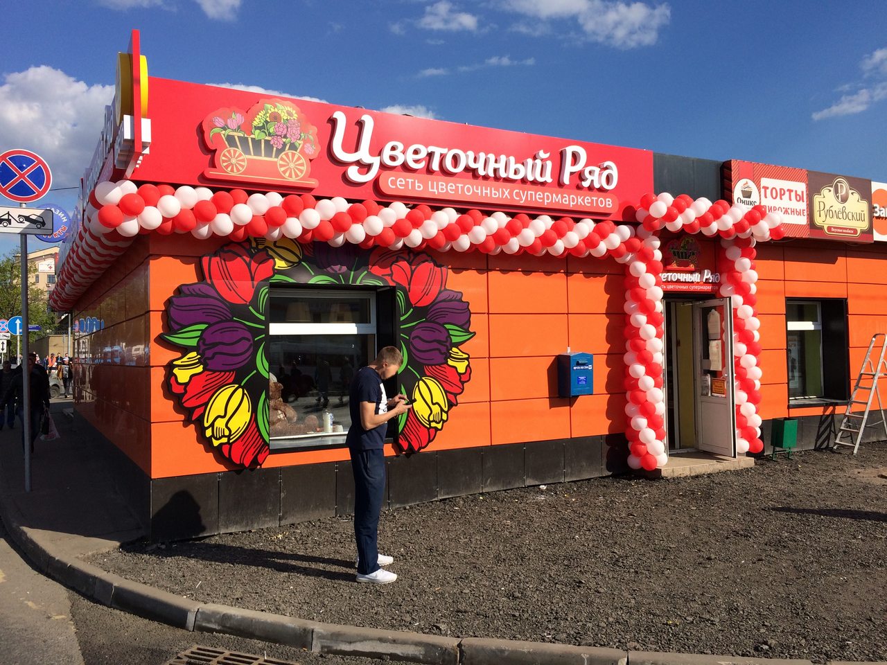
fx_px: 743
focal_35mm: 29
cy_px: 332
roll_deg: +1.6
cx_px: 444
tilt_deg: +3.0
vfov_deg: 48.2
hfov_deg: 61.7
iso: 32
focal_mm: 4.15
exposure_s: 1/2283
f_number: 2.2
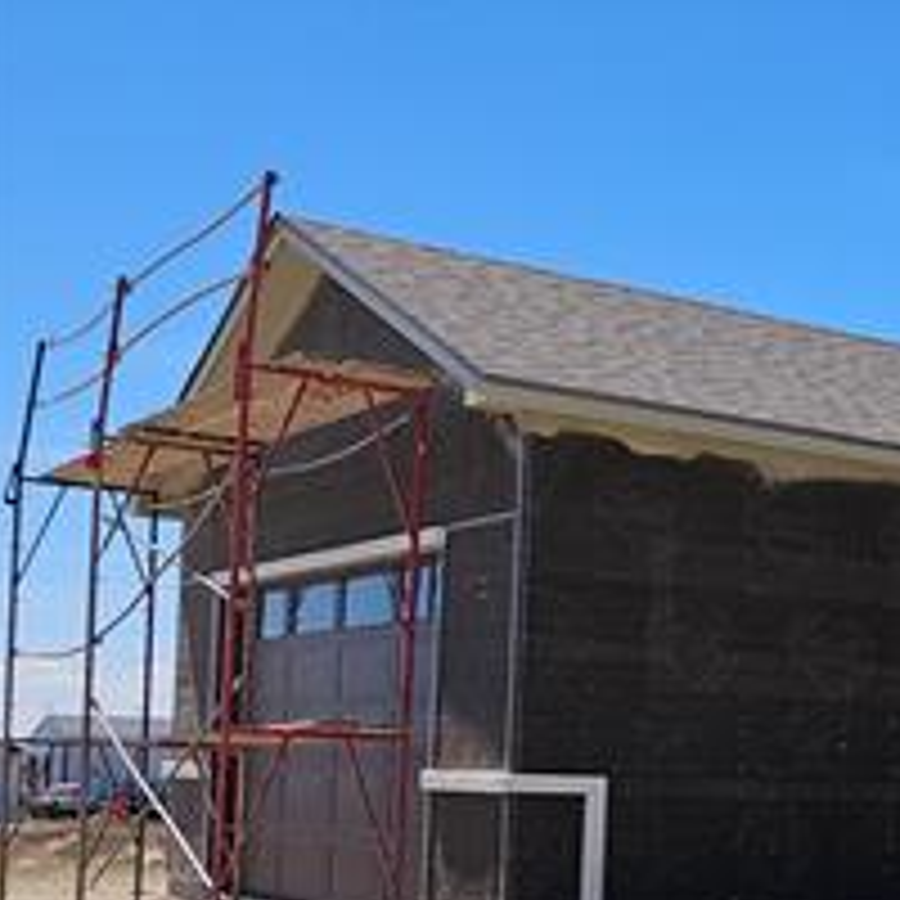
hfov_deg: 21.4
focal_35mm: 65
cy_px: 709
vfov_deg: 26.1
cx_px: 1422
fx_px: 1912
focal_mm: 6.3
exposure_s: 1/1179
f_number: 1.7
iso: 10
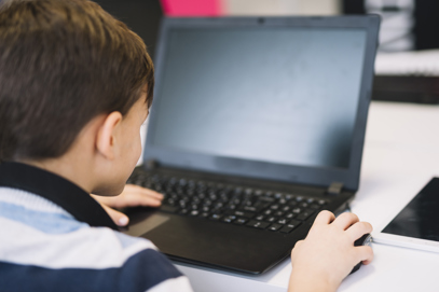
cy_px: 121
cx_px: 241
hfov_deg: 33.9
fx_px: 719
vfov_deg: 22.9
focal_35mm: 59
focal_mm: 50
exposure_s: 1/160
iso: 200
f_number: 1.4
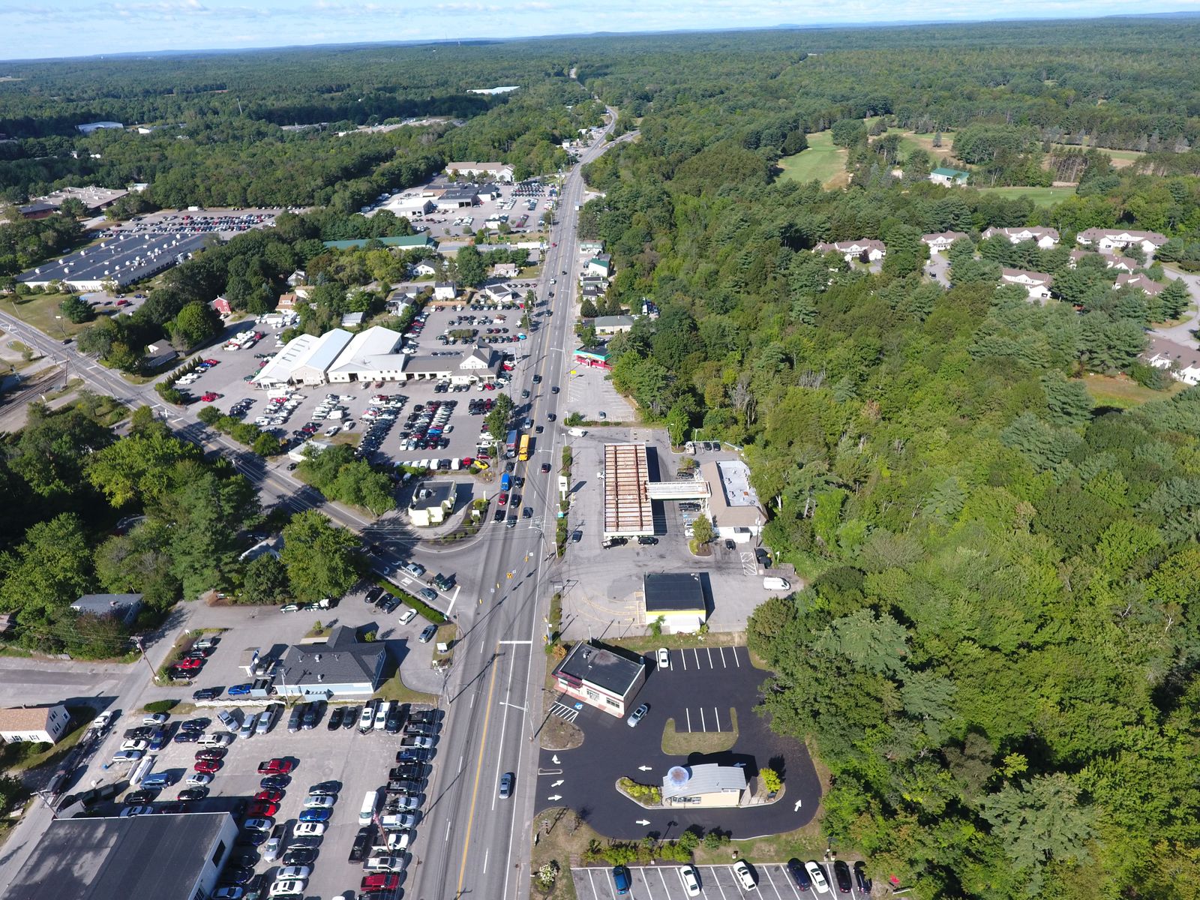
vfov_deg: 66.0
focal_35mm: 20
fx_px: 693
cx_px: 600
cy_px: 450
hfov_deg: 81.7
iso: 100
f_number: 2.8
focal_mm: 3.61
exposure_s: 1/577
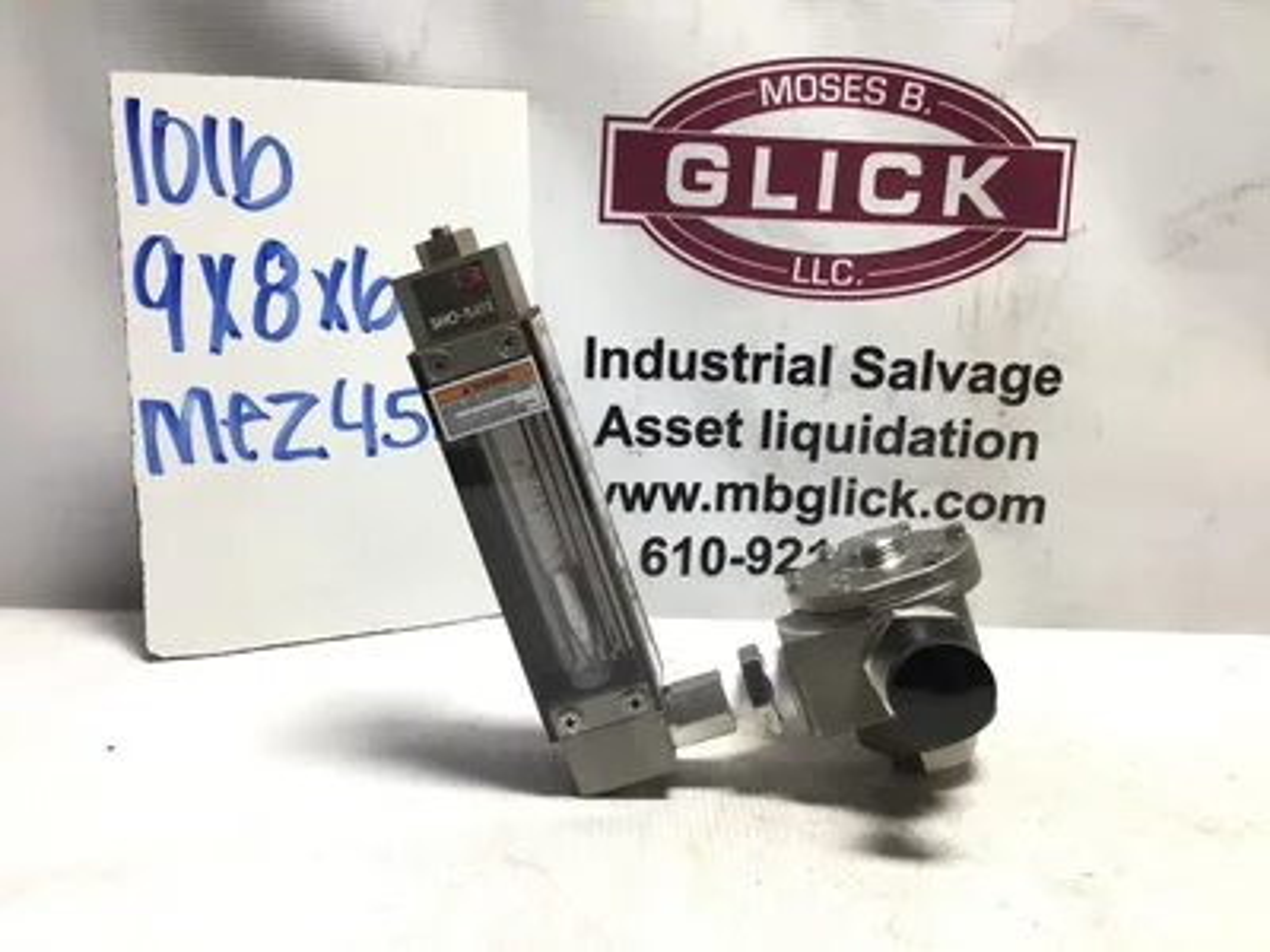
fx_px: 1137
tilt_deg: -13.3
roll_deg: -3.9
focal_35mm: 31
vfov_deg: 45.4
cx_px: 635
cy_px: 476
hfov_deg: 58.4
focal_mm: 3.3
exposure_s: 1/120
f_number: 2.4
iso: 40
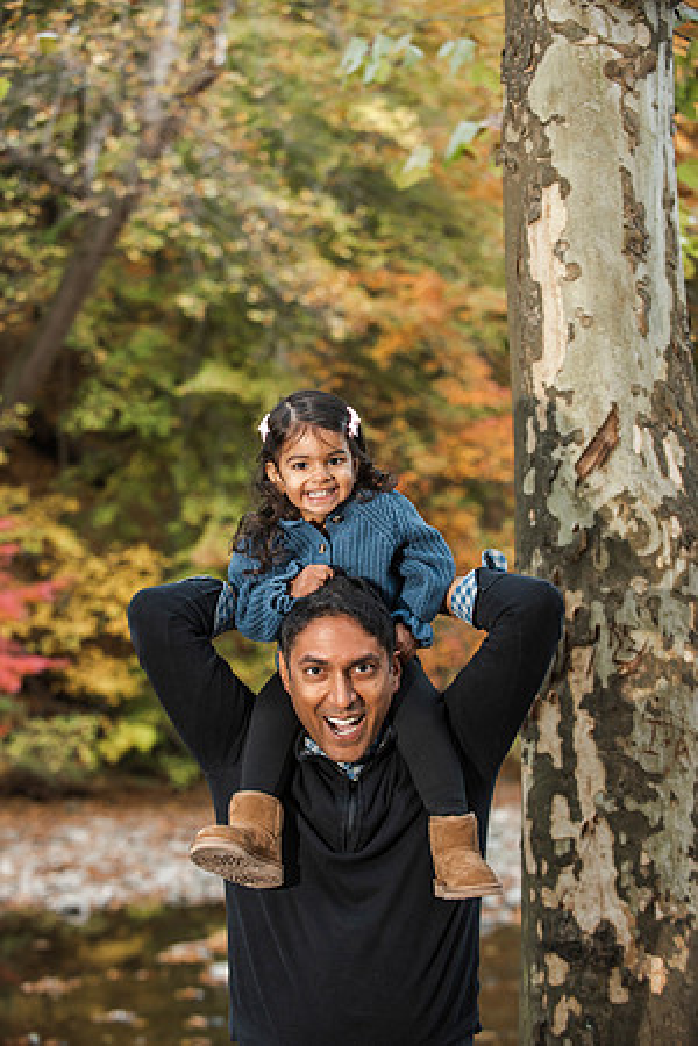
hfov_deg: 19.5
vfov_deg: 28.8
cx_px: 349
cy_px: 523
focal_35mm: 70
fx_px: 2036
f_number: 4
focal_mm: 70
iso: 1250
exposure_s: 1/125
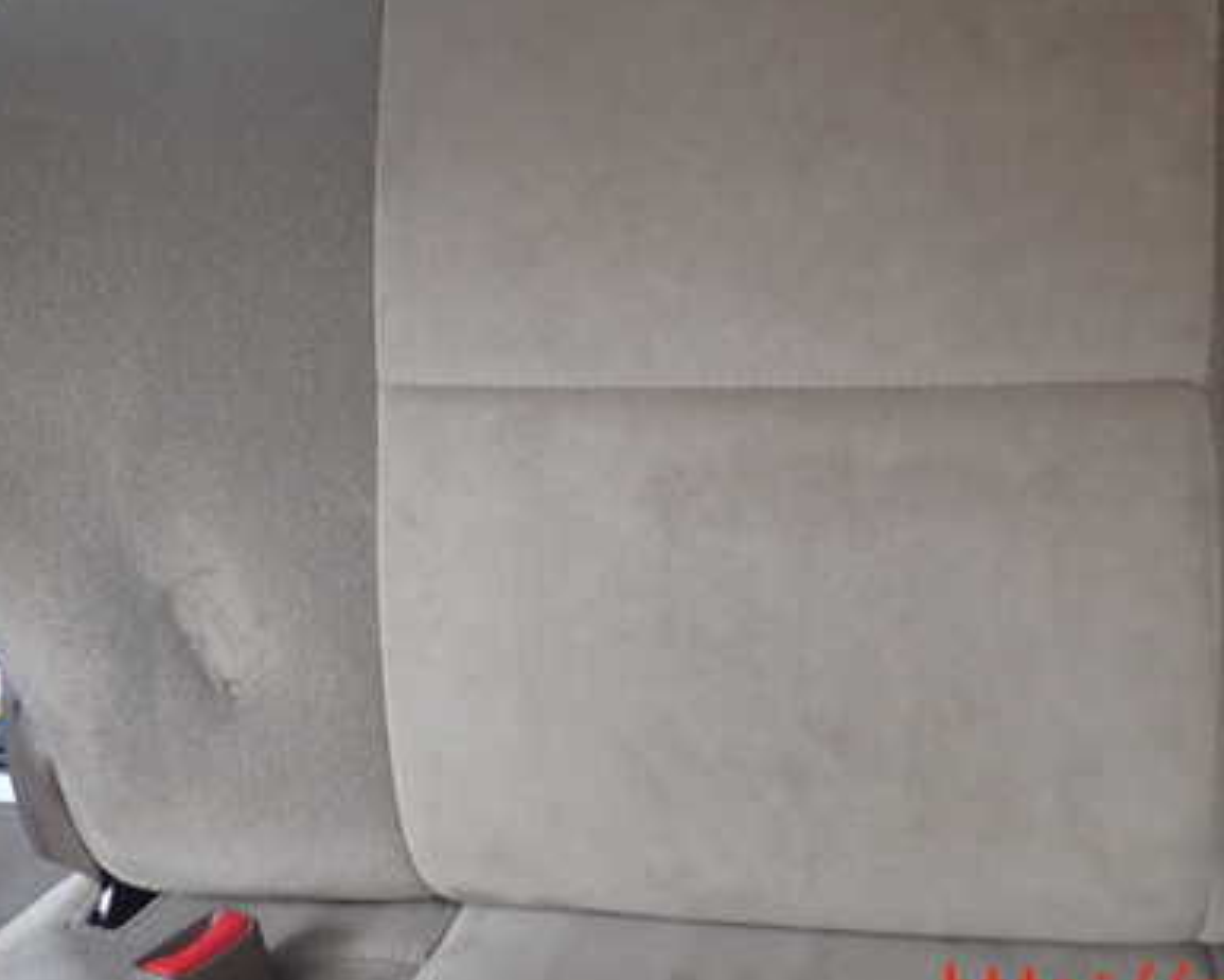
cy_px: 321
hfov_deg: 47.8
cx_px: 709
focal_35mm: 38
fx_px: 1377
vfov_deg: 38.7
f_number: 2
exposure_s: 1/60
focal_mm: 4.5
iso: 200
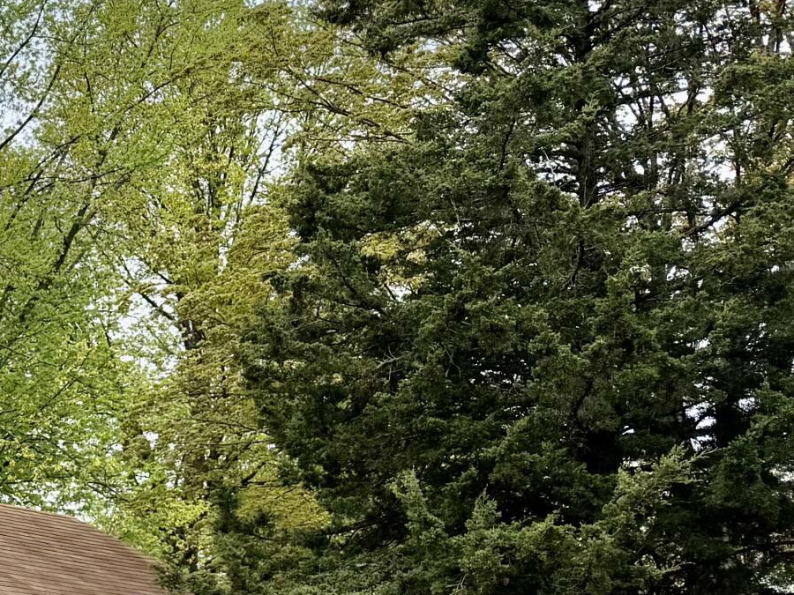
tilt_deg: +1.4
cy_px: 692
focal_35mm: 80
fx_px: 1835
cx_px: -510
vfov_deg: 17.6
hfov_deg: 19.9
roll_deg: -0.5
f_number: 1.78
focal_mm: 6.76
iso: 80
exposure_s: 1/1949
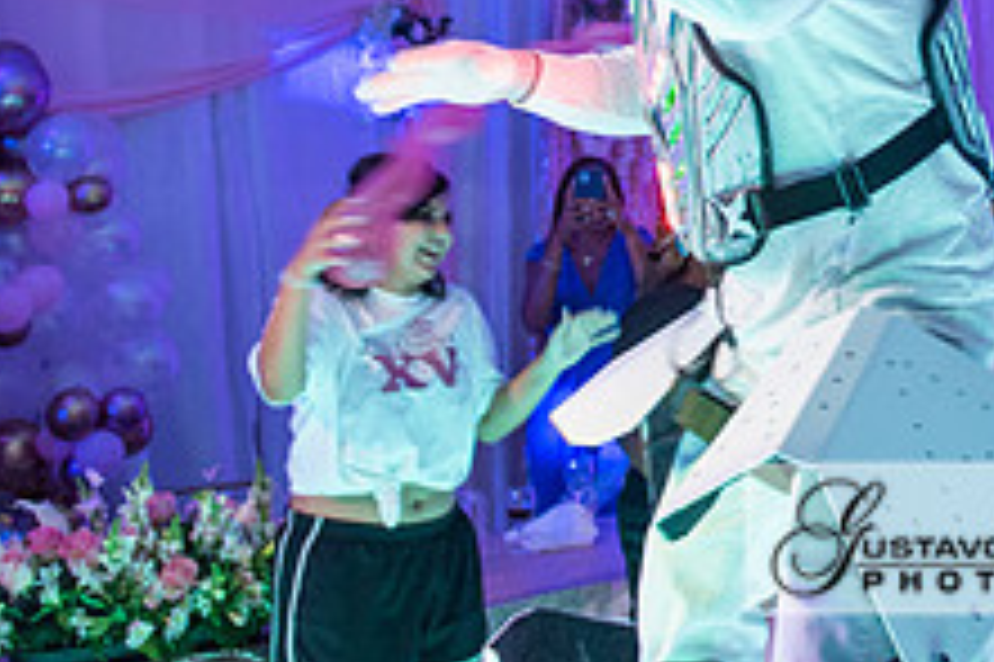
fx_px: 1738
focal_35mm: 63
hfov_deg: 29.6
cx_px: 1016
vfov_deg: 20.0
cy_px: -160
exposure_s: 1/60
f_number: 3.2
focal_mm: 24
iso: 1250
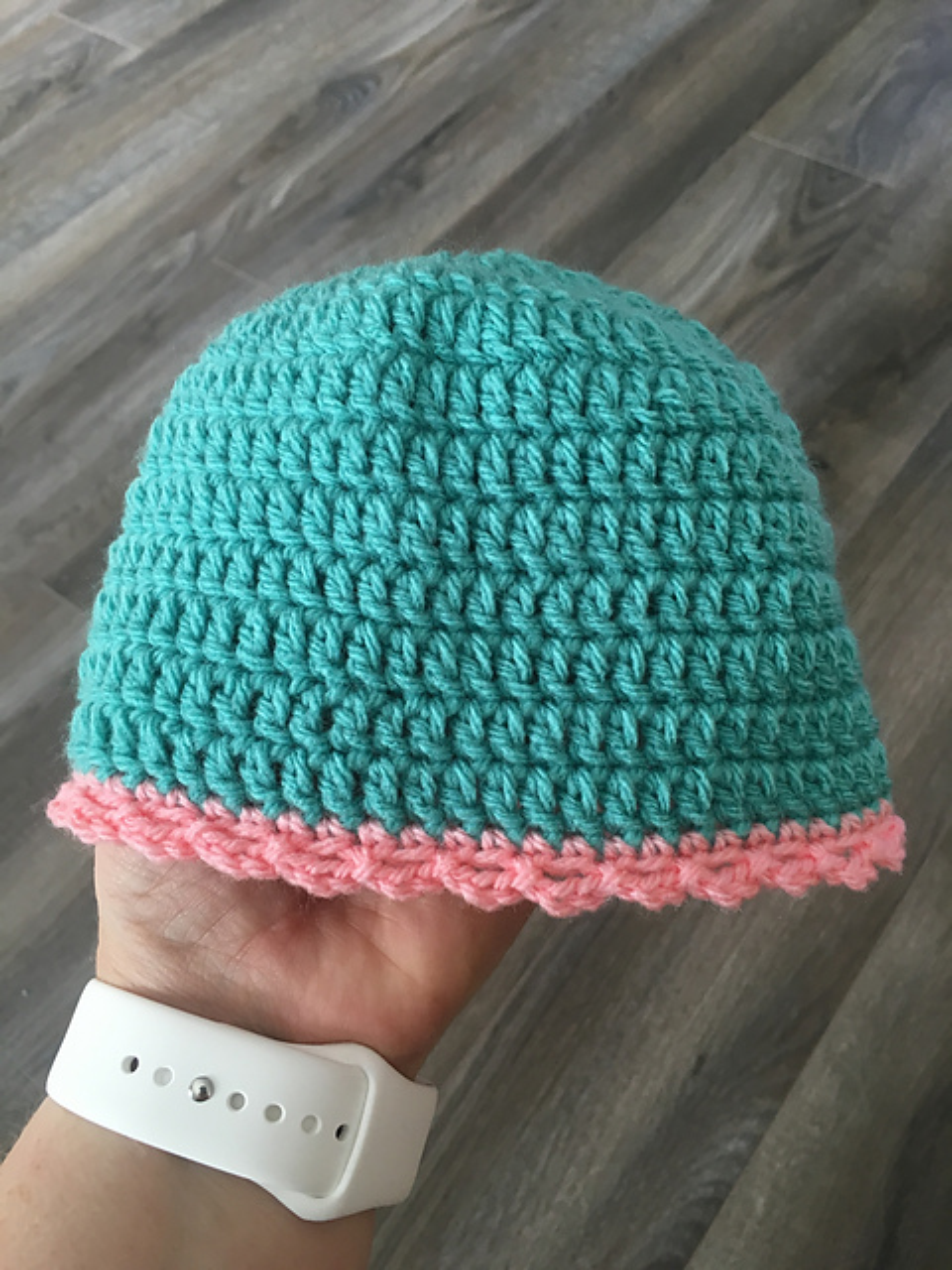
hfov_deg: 48.2
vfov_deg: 61.7
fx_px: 1063
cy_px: 635
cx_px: 476
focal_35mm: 29
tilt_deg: -57.2
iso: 64
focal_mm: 4.15
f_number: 2.2
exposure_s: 1/30
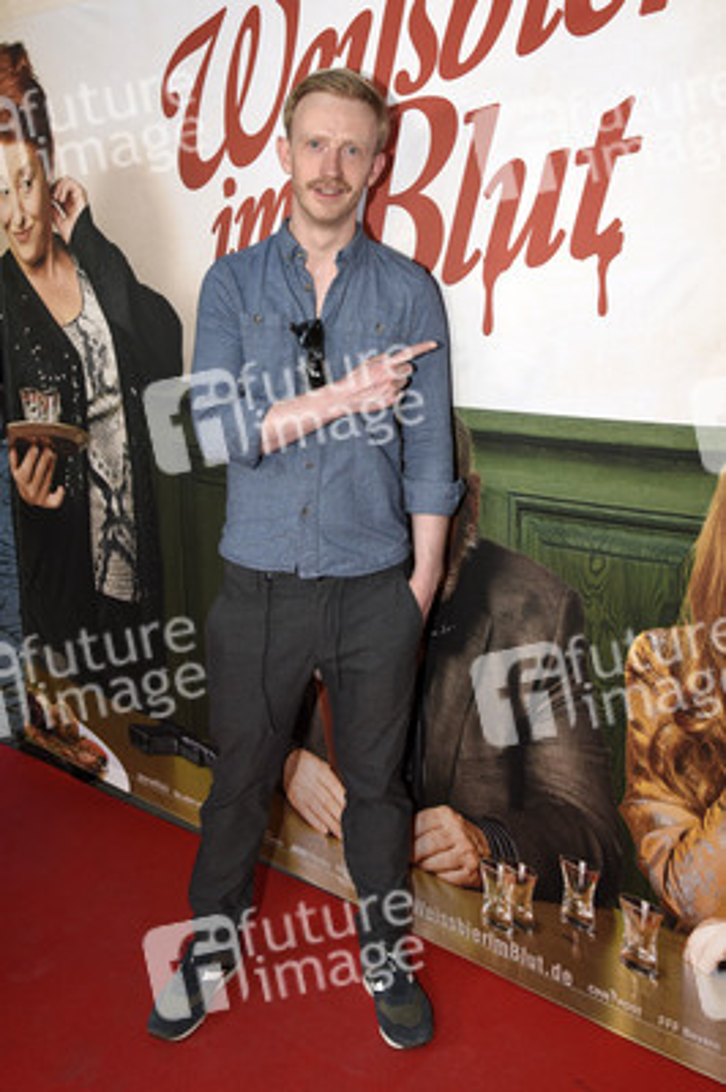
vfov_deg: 62.0
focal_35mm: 30
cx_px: 363
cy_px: 546
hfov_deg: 43.5
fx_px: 909
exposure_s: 1/160
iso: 1000
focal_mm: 30
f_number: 6.3
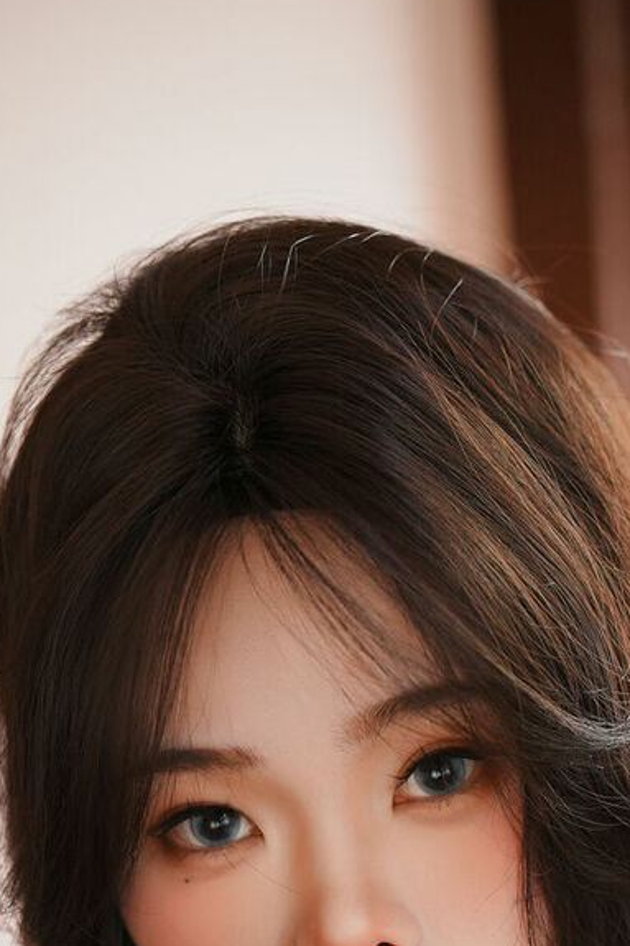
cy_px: 1222
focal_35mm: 137
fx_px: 3598
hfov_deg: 10.0
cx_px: 470
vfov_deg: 14.4
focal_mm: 50
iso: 400
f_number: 2.2
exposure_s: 1/320
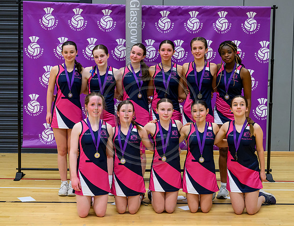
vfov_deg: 21.5
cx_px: 144
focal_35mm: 70
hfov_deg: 27.7
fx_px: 597
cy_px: 115
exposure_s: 1/500
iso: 5000
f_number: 4
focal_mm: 59
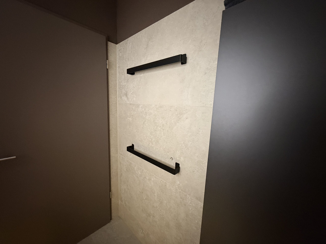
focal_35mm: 14
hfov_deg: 102.1
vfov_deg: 85.7
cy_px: 122
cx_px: 163
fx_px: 132
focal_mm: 2.22
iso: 800
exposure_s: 1/60
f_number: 2.2
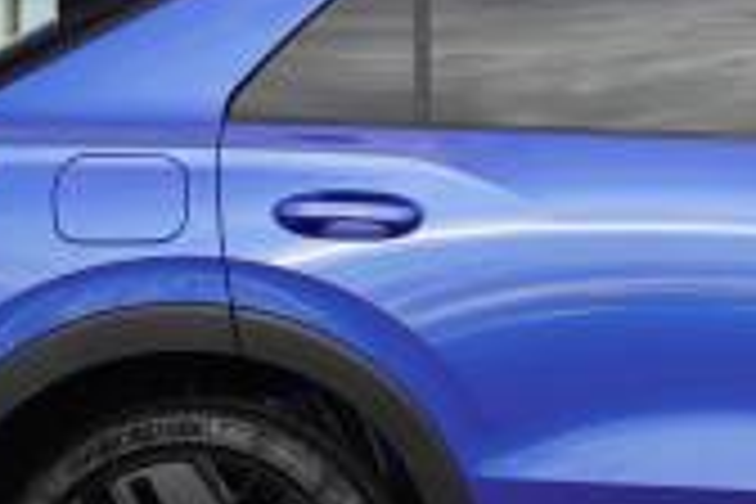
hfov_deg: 11.6
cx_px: 1094
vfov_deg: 8.0
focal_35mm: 171
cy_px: 216
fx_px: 3591
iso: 100
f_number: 7.1
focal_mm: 30
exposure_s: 1/100
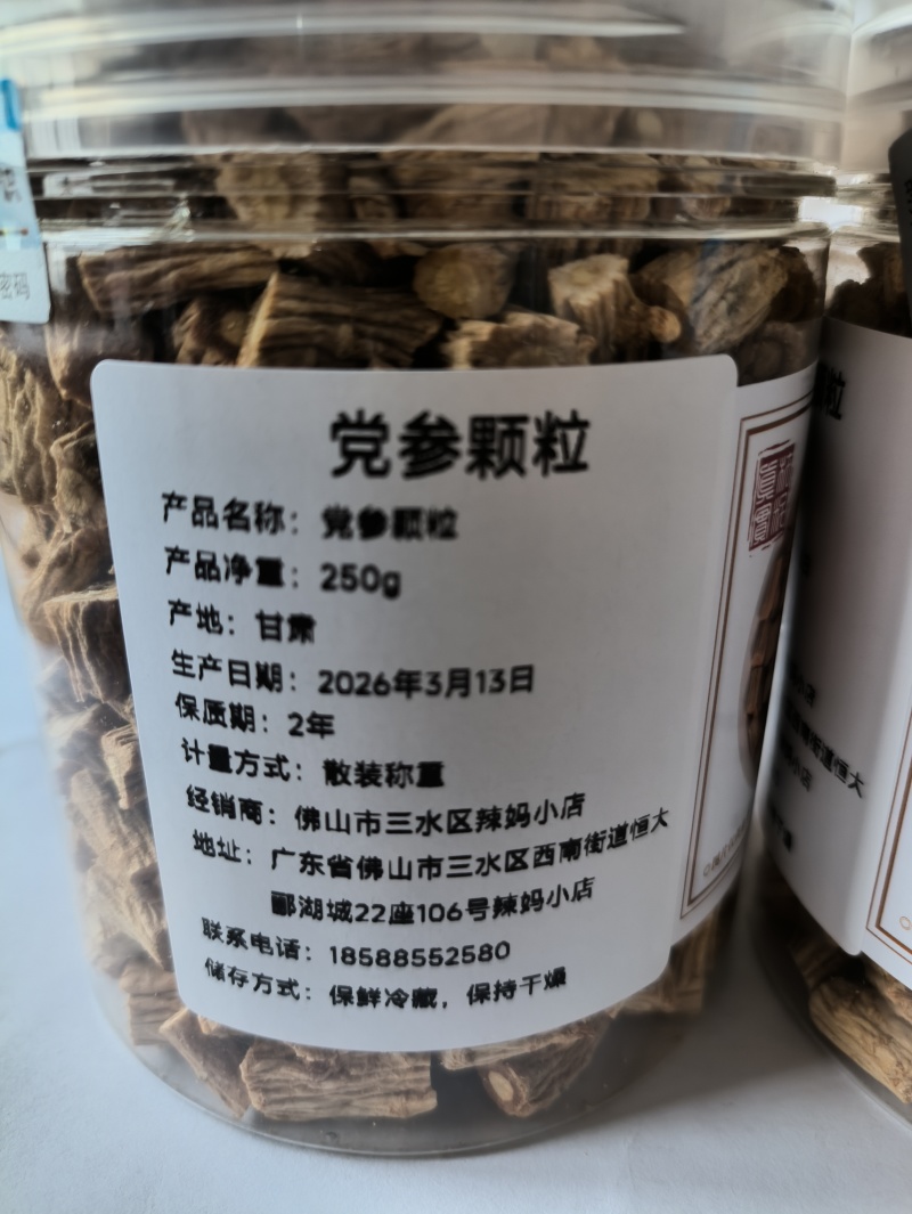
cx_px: 456
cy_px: 607
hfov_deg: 58.9
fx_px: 807
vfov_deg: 73.9
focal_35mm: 23
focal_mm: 4.69
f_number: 1.79
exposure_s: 1/50
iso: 132
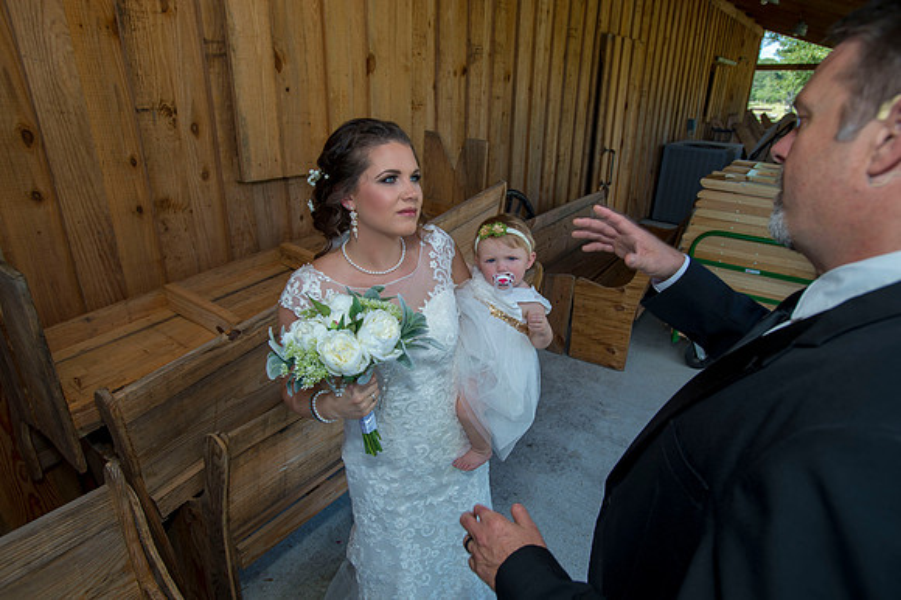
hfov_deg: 78.6
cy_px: 300
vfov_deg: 57.2
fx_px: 550
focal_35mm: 22
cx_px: 450
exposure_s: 1/160
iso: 160
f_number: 4.5
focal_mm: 22
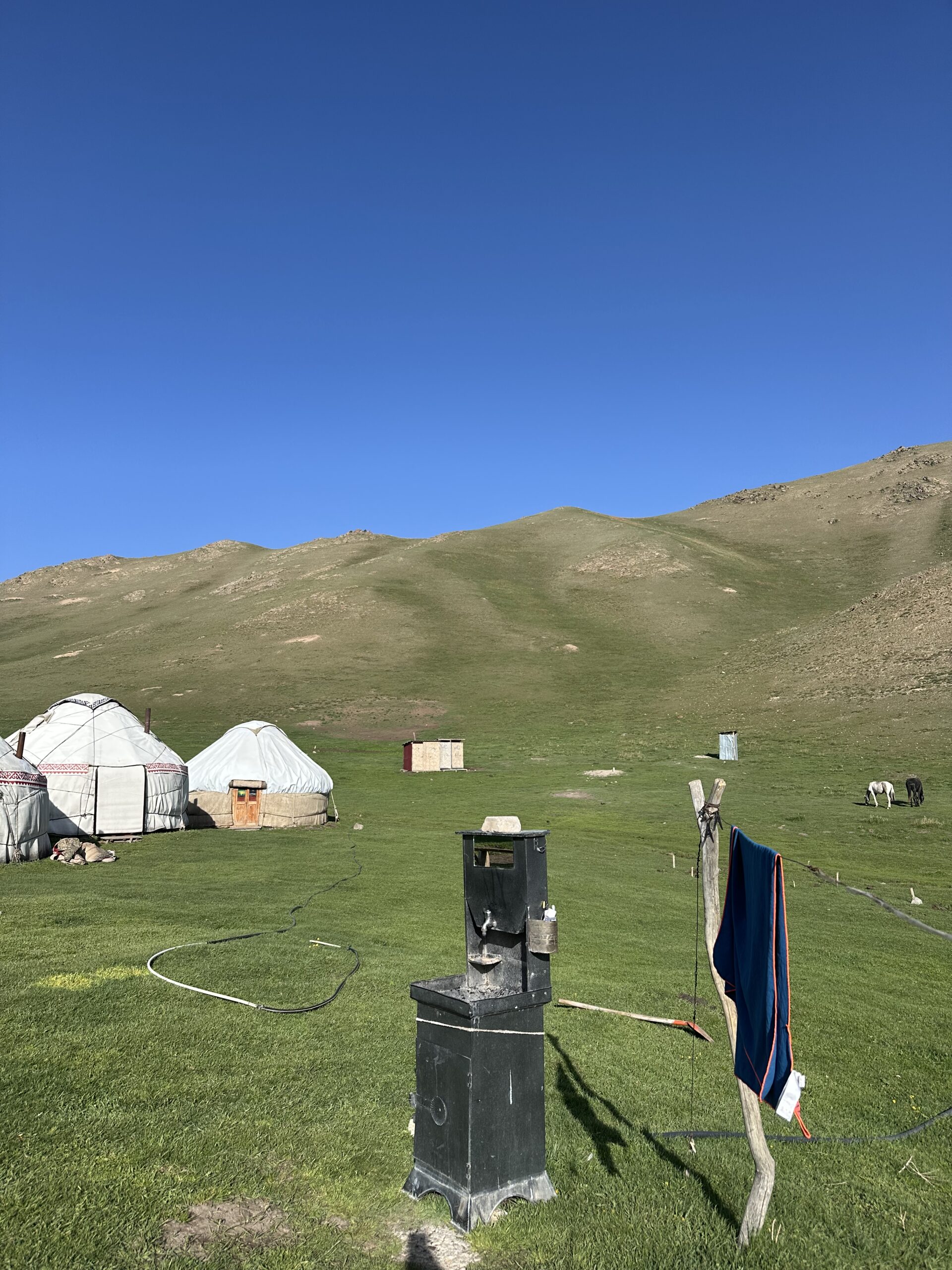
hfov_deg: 56.8
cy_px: 635
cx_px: 476
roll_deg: +1.3
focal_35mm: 24
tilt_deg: +9.4
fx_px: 880
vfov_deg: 71.6
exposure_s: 1/3861
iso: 80
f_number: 1.78
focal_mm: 6.86
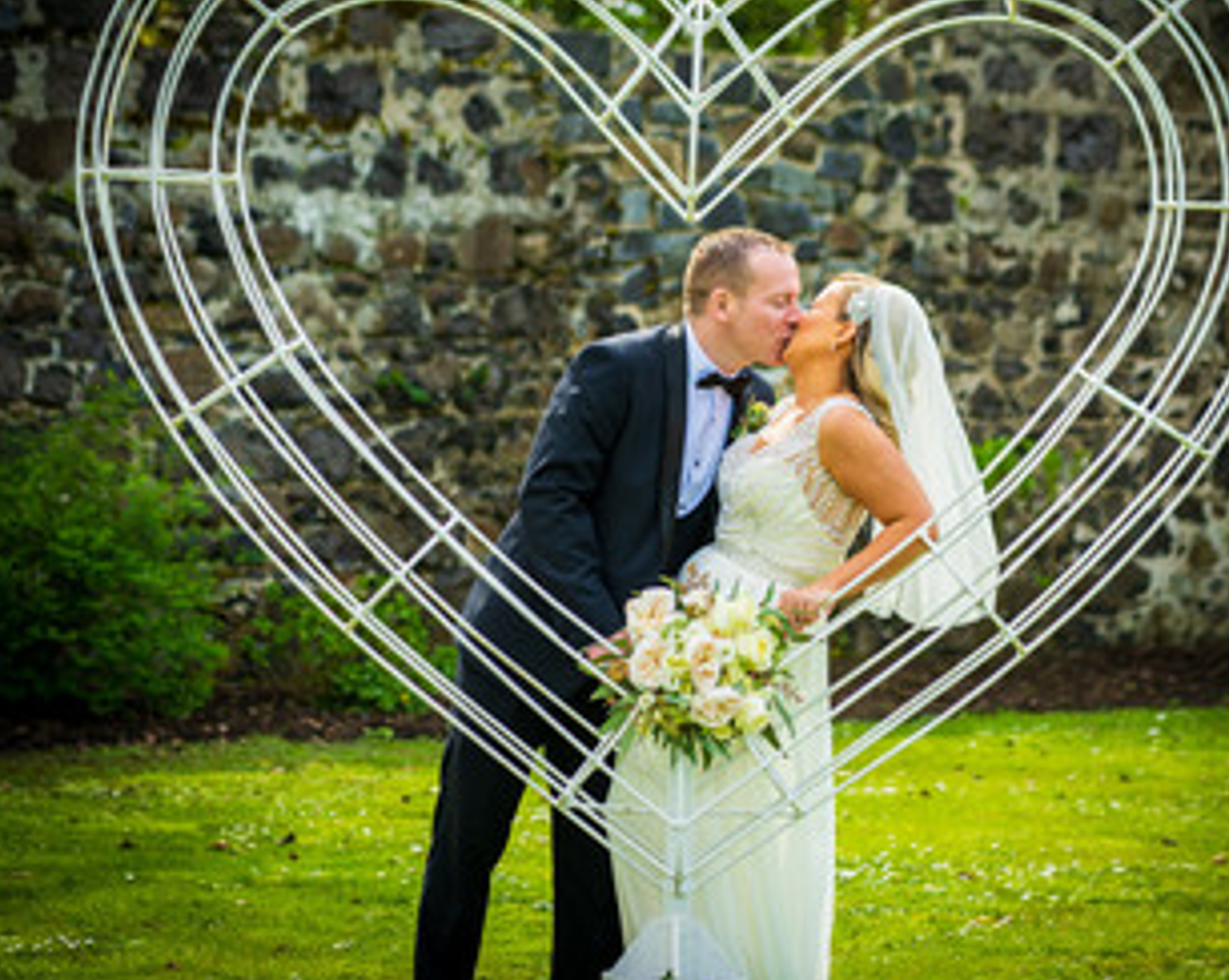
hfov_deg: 12.3
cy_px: 539
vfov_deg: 9.8
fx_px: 5703
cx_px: 515
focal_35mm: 157
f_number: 2.8
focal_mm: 78
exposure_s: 1/400
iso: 100
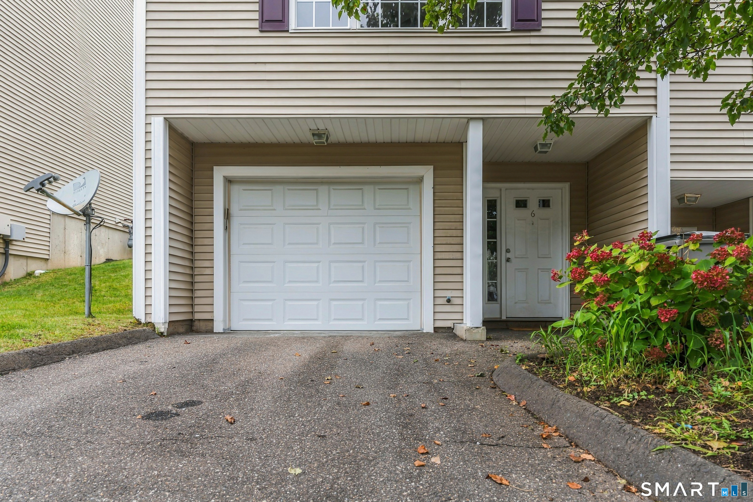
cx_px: 376
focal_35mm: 22
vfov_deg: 58.3
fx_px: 450
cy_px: 251
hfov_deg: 79.9
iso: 250
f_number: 5.6
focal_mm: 21.5
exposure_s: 1/200
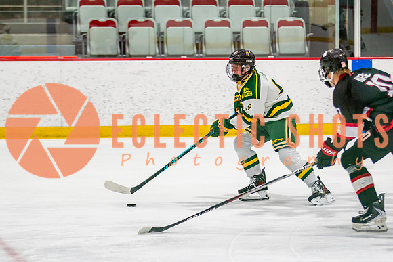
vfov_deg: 6.7
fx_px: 2237
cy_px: 142
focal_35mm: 205
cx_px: 238
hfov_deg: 10.0
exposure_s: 1/640
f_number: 2.8
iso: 500
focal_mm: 100
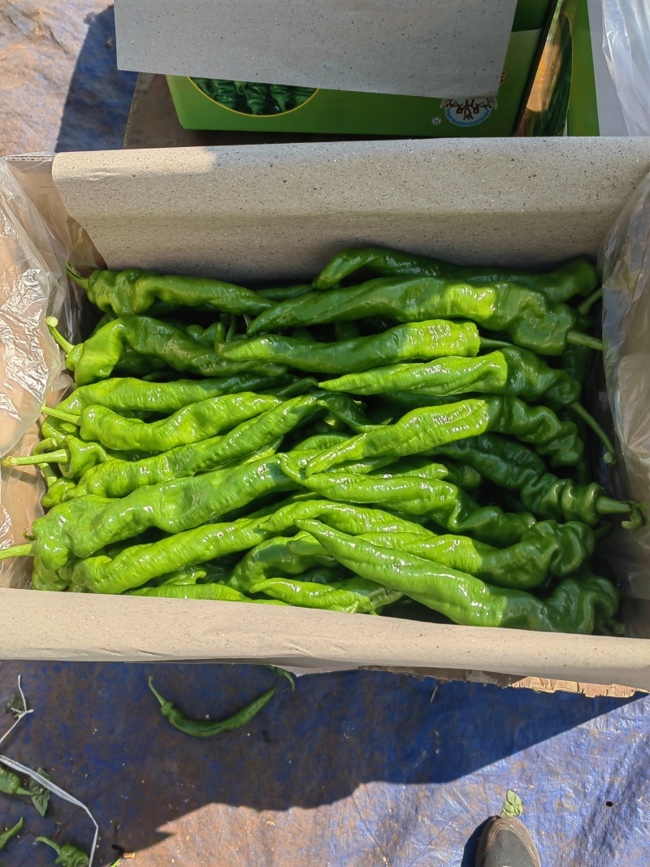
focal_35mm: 27
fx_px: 676
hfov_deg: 51.3
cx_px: 325
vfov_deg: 65.3
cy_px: 434
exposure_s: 1/2933
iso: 50
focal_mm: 5.54
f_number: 1.8
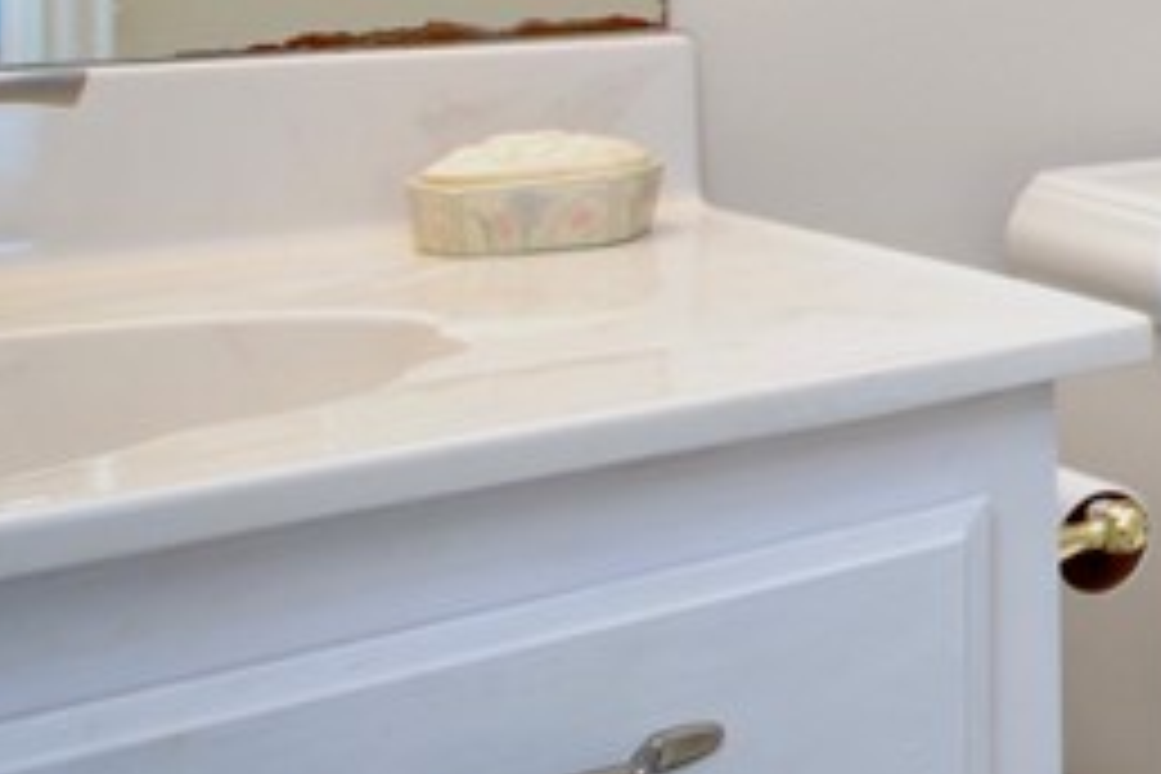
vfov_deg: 20.0
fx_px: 2032
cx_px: 2000
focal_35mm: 63
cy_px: -189
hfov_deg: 22.1
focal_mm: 10
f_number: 4
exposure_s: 1/30
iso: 250
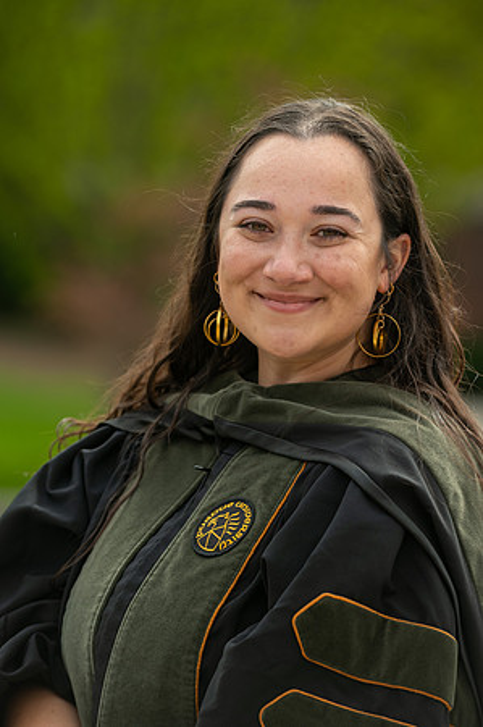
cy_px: 364
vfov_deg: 10.3
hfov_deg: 6.9
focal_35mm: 200
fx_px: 4034
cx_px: 242
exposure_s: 1/400
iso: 125
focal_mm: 200
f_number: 4.5
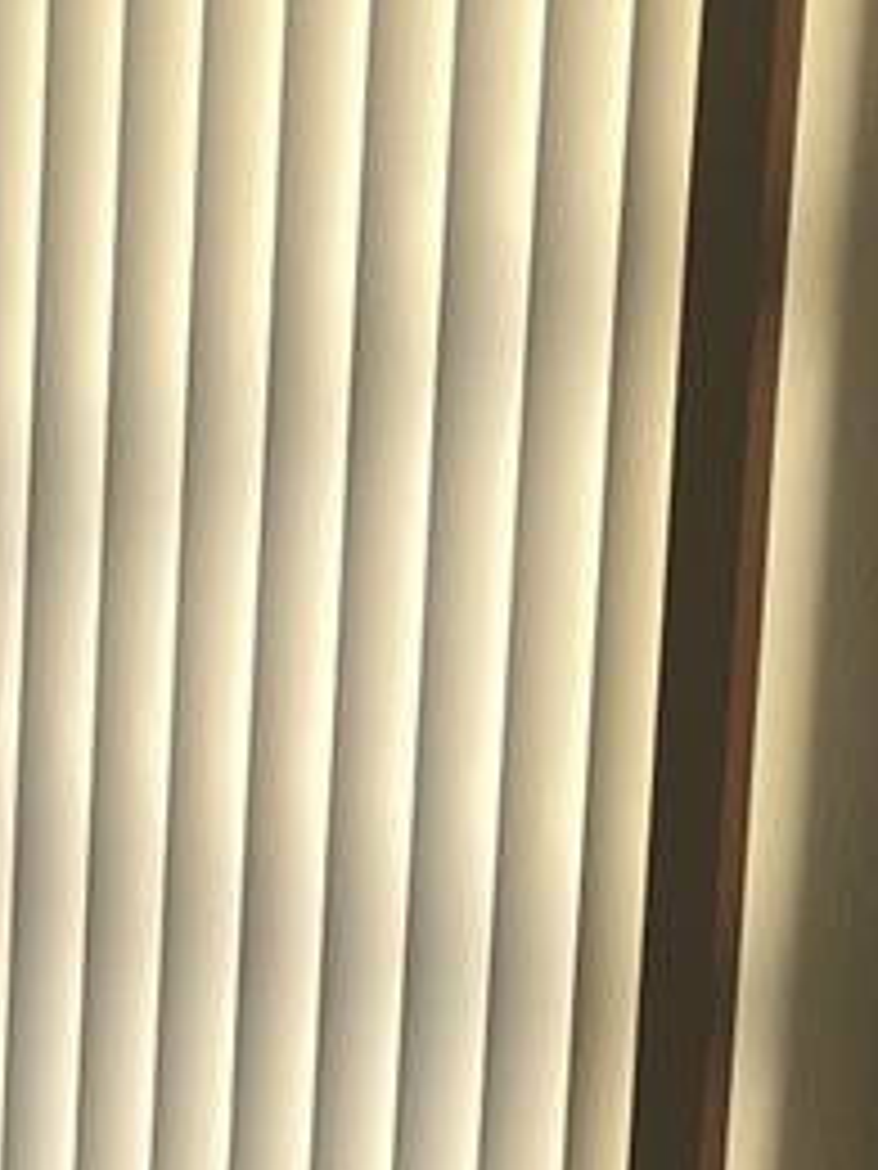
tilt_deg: -10.0
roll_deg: -0.2
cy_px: 1359
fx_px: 4058
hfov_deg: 11.6
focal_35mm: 120
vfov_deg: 15.9
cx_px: -576
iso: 50
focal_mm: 5.1
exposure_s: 1/122
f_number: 1.6
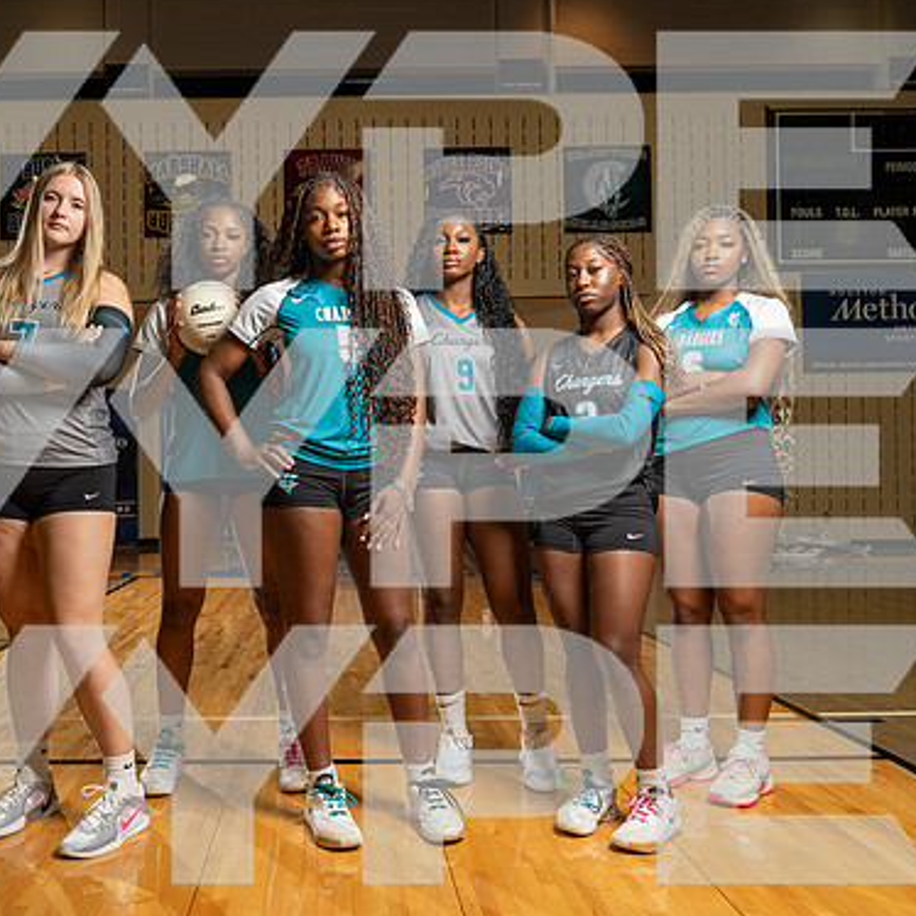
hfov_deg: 49.1
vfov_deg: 49.7
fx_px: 988
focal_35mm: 33
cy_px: 459
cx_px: 323
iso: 500
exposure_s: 1/250
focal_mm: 25
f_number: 5.6
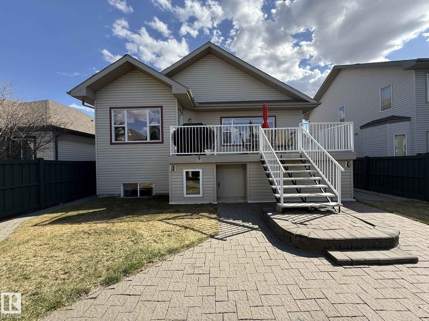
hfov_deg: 102.1
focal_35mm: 14
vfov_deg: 85.7
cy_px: 160
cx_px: 214
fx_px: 174
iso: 50
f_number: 2.2
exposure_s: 1/779
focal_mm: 2.22
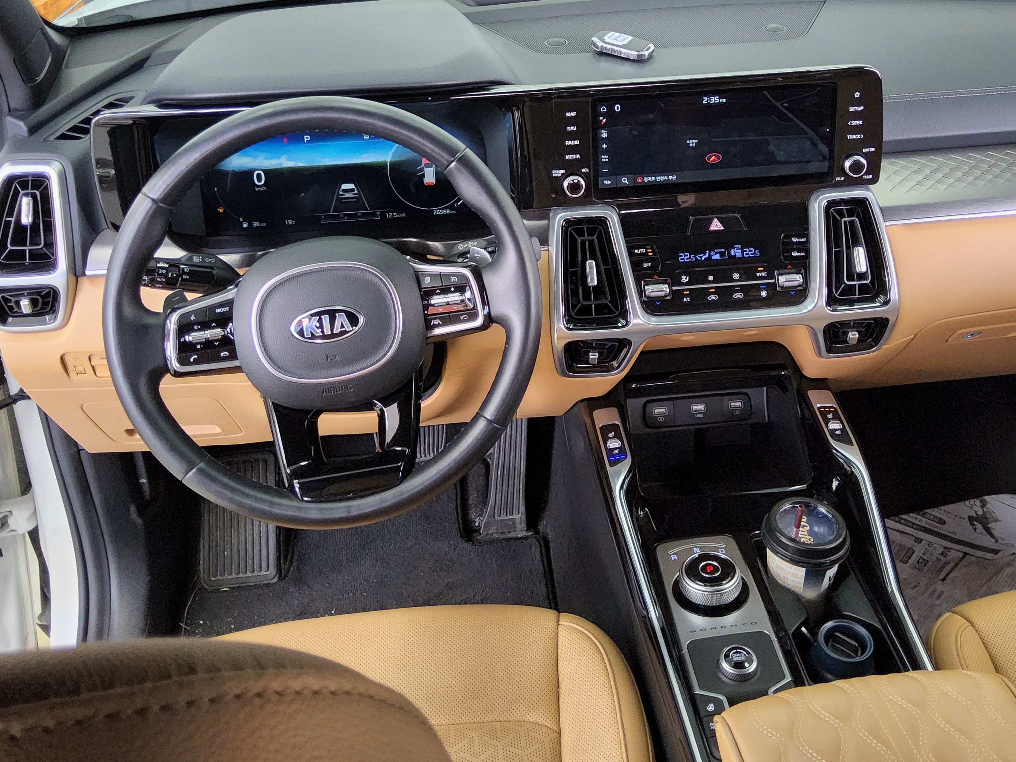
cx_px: 562
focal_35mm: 37
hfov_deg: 50.0
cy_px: 211
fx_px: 1086
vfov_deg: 37.9
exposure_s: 1/120
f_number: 2
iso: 400
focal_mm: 3.08
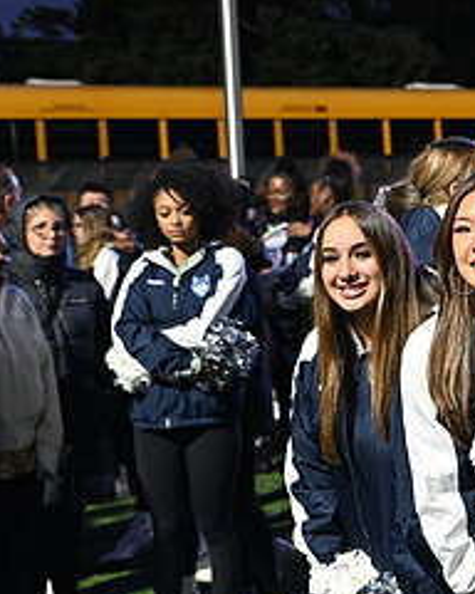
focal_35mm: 102
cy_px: 317
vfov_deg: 18.8
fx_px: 1792
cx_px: 633
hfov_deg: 14.4
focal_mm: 45
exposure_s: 1/60
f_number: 4
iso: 800
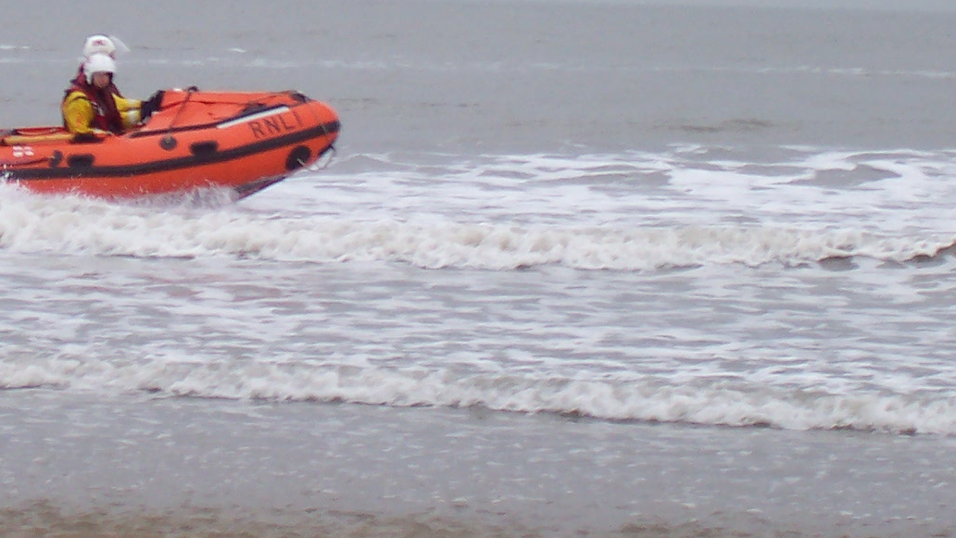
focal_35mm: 238
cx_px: 171
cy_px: 41
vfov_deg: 5.1
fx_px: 6034
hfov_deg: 9.0
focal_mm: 16.8
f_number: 4.8
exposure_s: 1/125
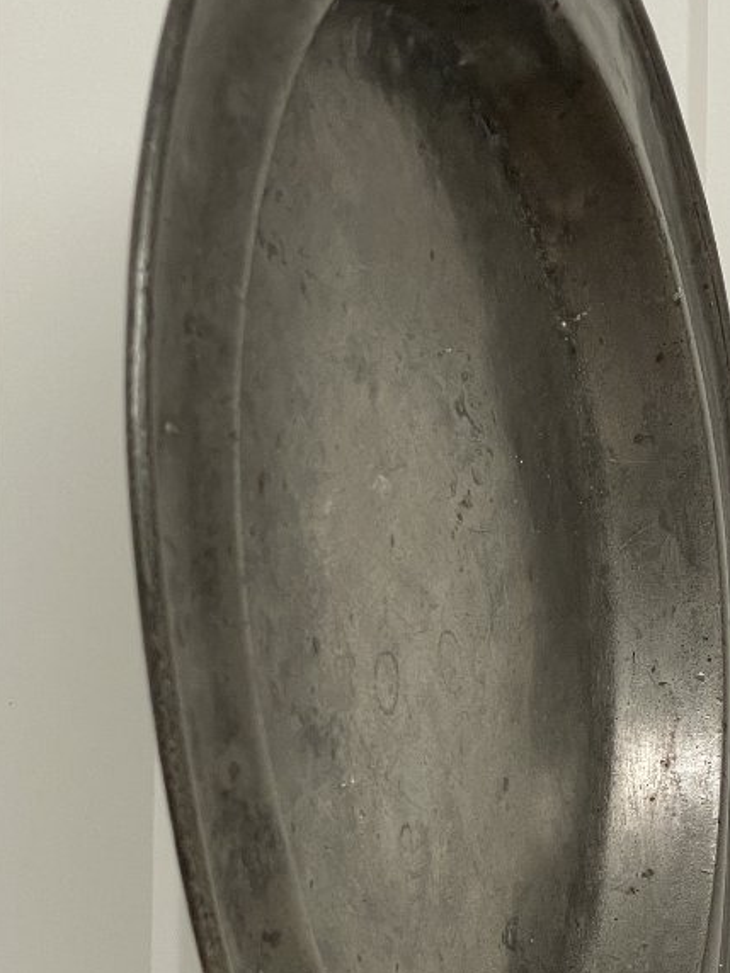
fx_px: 3065
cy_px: 670
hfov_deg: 13.6
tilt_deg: +2.9
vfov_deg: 18.0
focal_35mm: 109
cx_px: 512
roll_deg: +0.2
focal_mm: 6
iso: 80
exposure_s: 1/99
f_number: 2
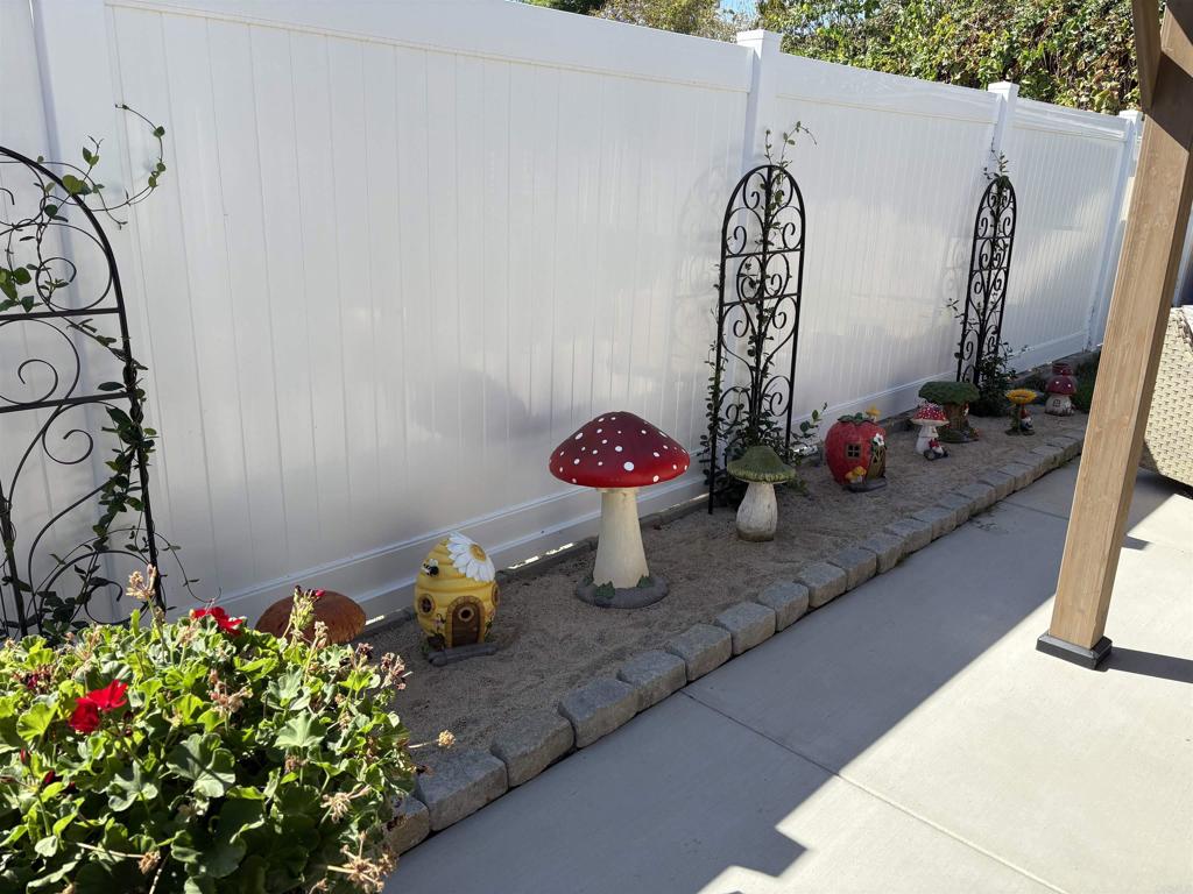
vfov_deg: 53.1
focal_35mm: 26
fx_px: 896
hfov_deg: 67.3
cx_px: 596
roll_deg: -2.0
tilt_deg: -16.6
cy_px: 447
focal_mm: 5.96
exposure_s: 1/1451
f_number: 1.6
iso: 50
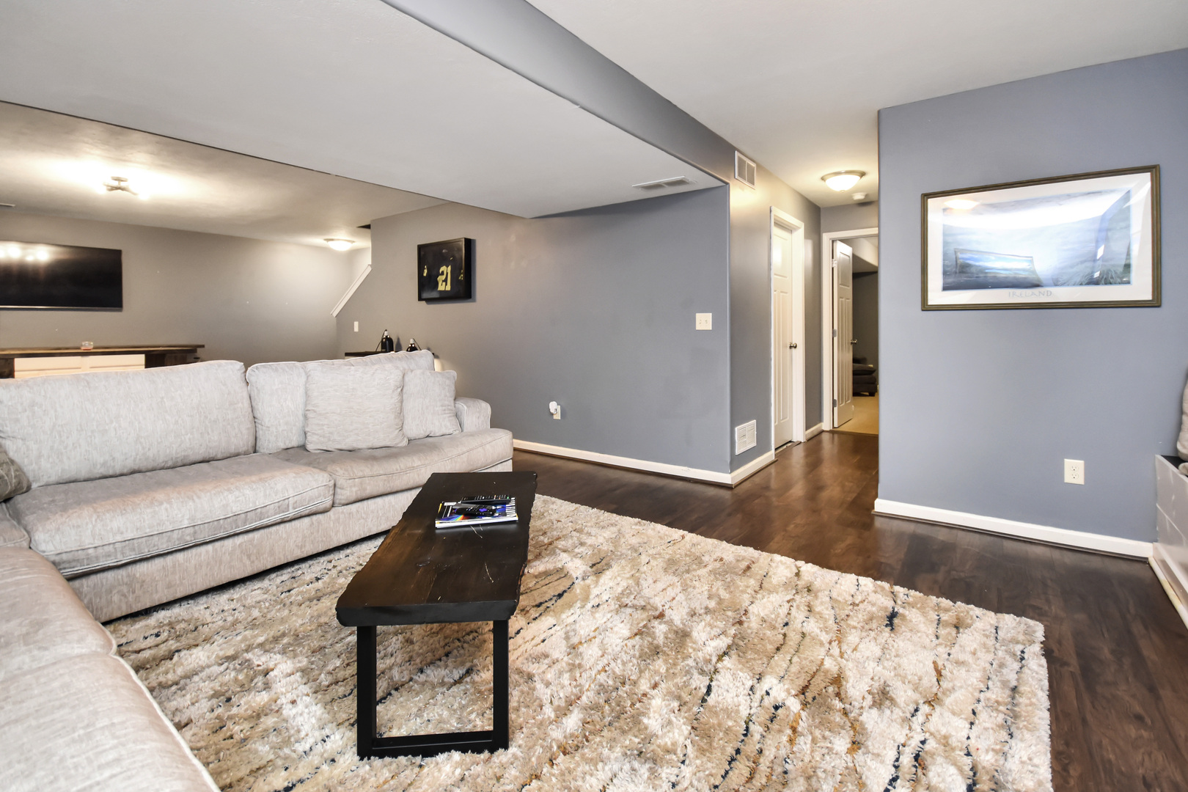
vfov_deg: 77.3
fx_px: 495
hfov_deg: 100.4
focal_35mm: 15
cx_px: 594
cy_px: 396
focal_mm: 10
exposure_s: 1/60
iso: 1400
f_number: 4
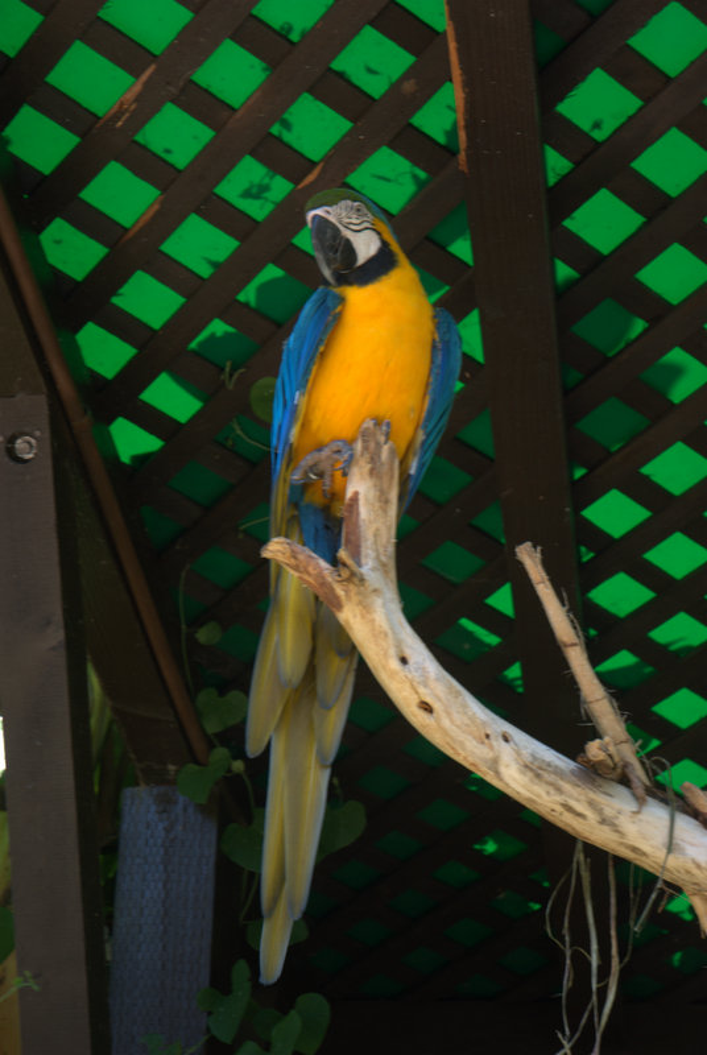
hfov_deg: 16.6
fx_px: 2422
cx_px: 354
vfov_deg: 24.6
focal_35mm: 82
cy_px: 528
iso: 100
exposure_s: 1/50
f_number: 4.5
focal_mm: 55
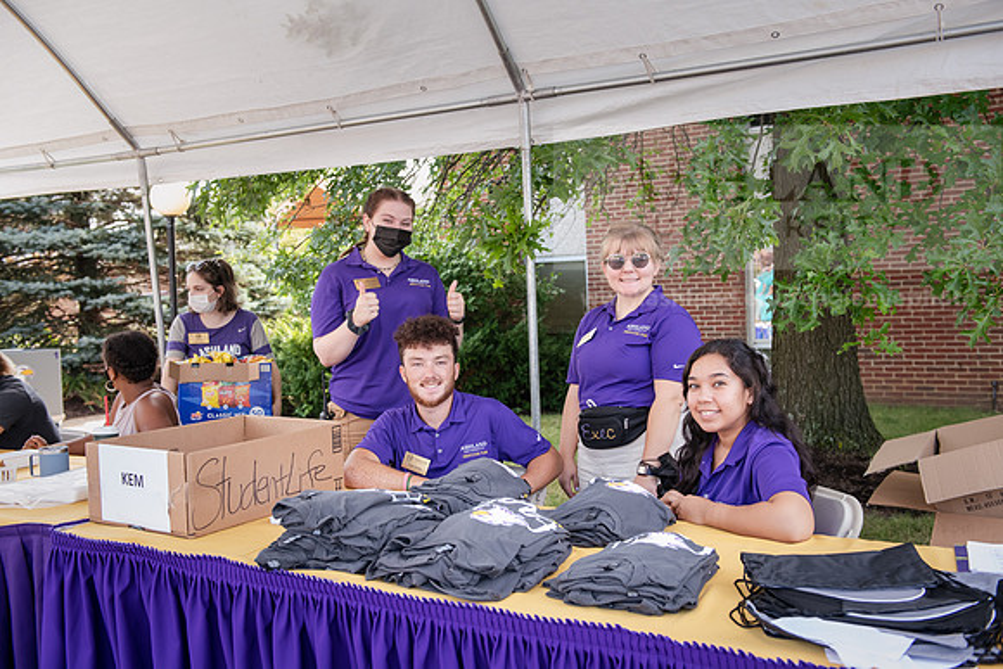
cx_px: 502
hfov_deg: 53.1
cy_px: 334
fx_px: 1003
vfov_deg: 36.9
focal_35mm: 36
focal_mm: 36
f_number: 4.5
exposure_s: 1/200
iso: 500
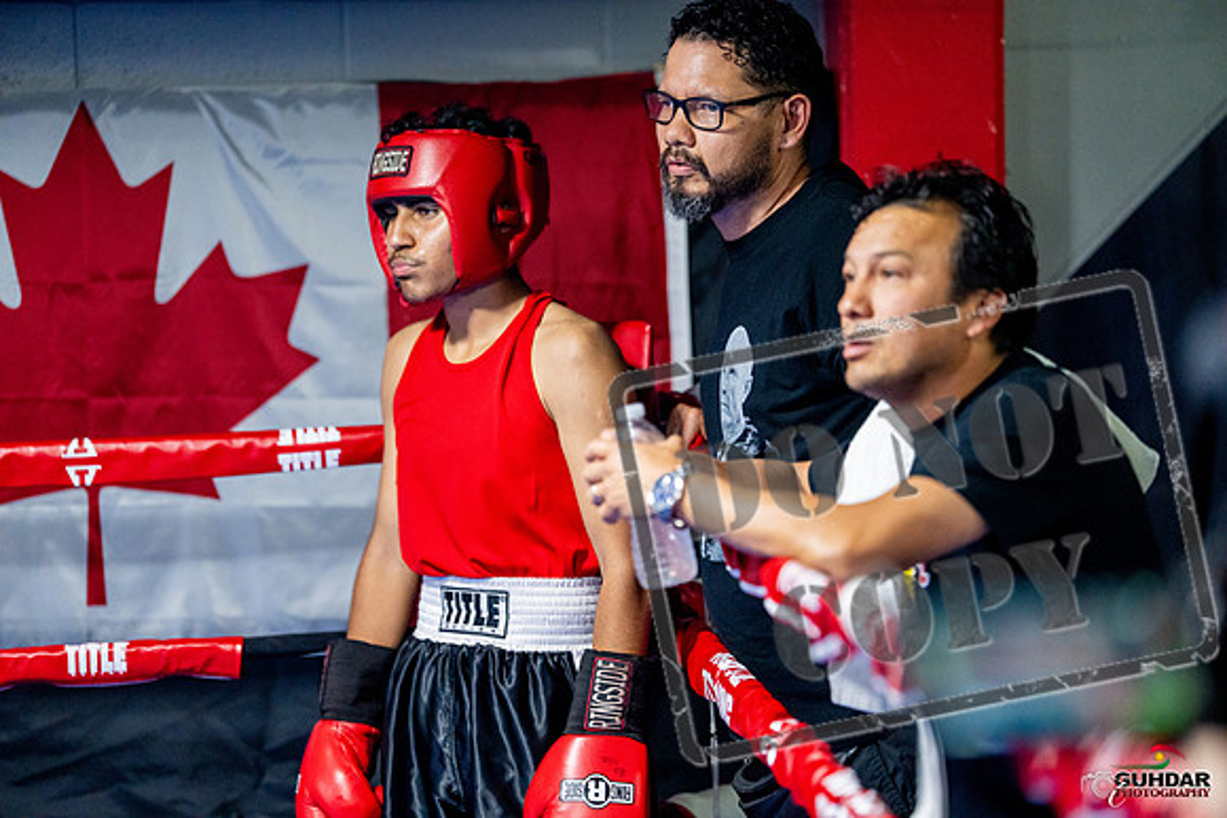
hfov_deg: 20.4
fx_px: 3409
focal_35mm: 100
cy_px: 409
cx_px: 614
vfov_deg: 13.7
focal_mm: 100
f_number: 2
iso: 4000
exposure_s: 1/1000
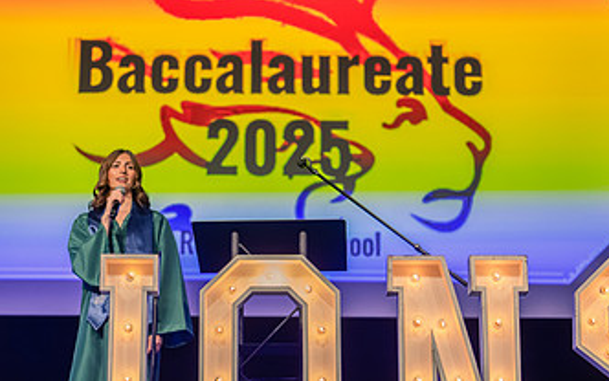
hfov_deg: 21.2
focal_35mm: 98
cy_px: 229
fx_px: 1628
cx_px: 282
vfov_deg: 13.4
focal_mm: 50
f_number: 1.2
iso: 1000
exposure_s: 1/800
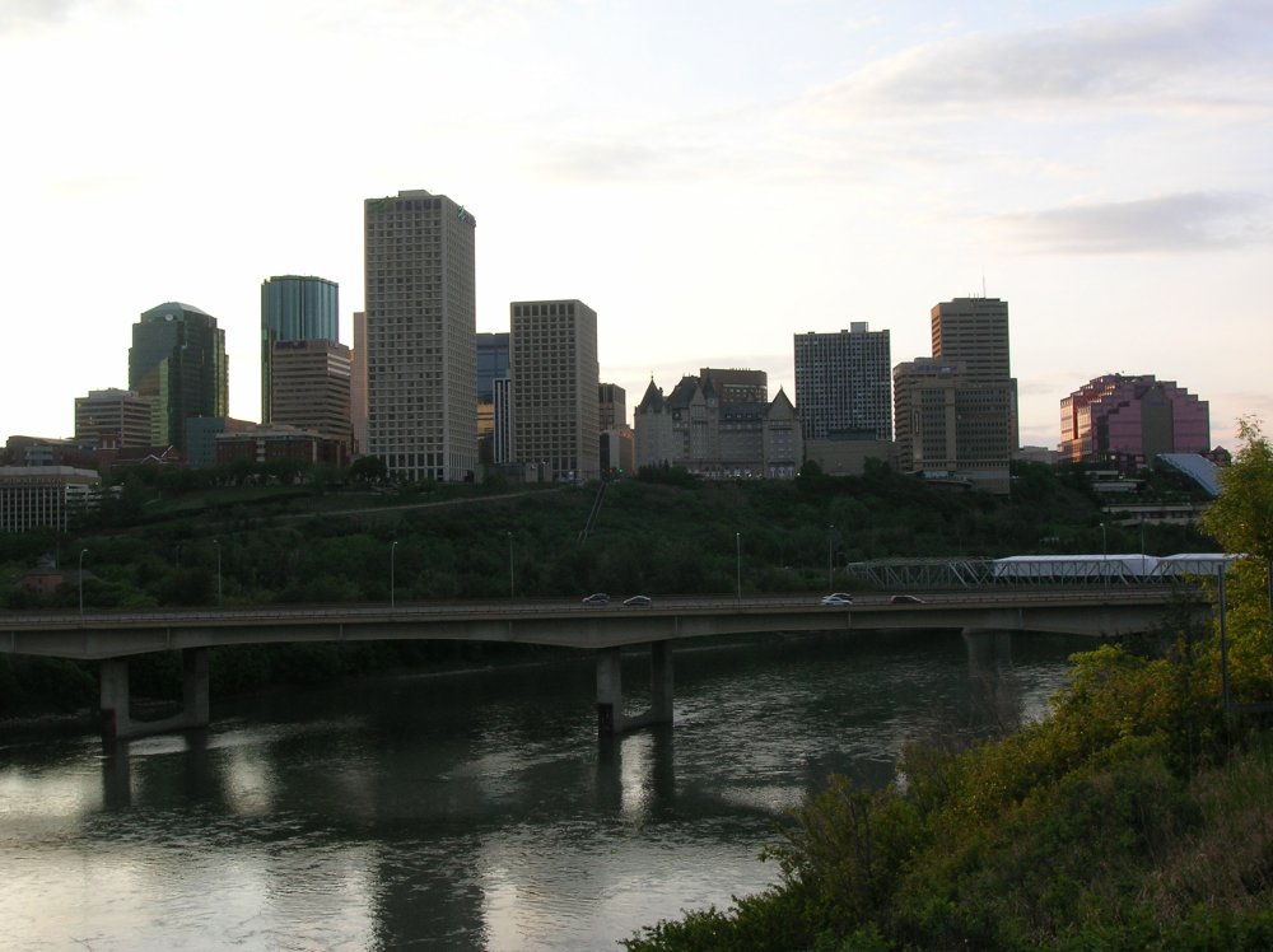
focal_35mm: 42
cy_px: 476
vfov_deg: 34.3
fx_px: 1543
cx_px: 636
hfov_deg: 44.8
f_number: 5.2
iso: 50
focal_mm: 7
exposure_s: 1/51.4
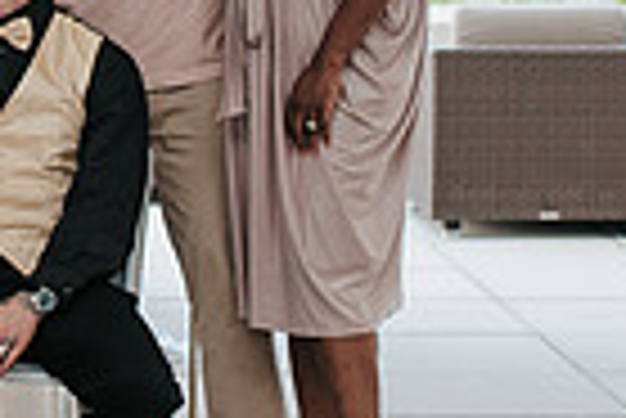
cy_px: 45
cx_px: -129
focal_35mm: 193
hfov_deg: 10.5
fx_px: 3360
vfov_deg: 7.1
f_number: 2.8
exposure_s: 1/160
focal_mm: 35
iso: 160
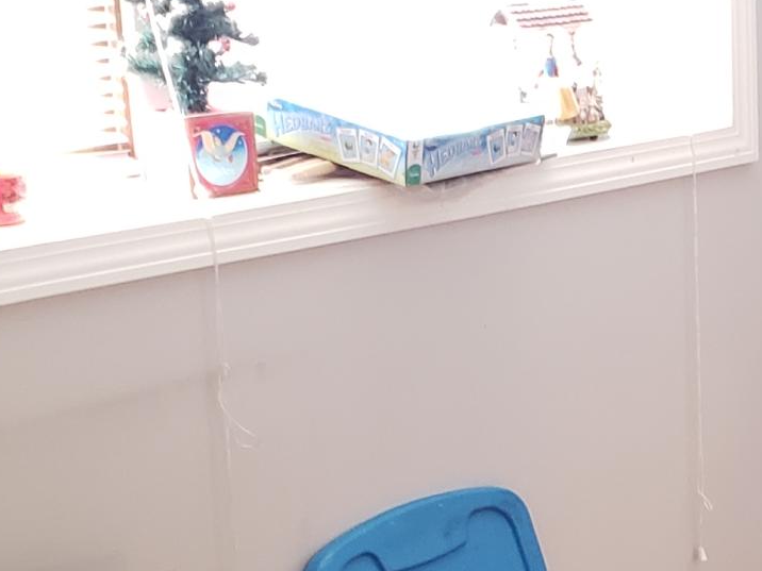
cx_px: 781
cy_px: 389
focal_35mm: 109
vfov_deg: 13.6
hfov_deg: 17.6
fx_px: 2399
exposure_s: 1/24
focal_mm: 4.3
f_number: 1.5
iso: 250
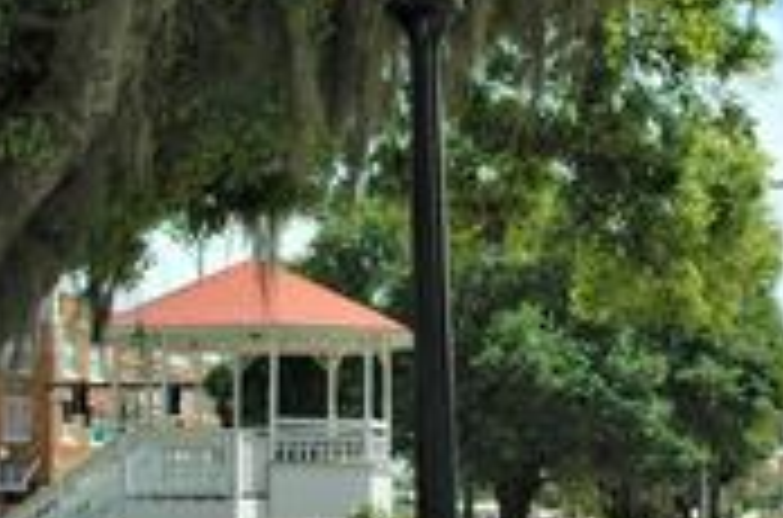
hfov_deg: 26.6
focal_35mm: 76
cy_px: 392
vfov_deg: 17.7
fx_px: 1648
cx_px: 486
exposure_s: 1/500
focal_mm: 22
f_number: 11
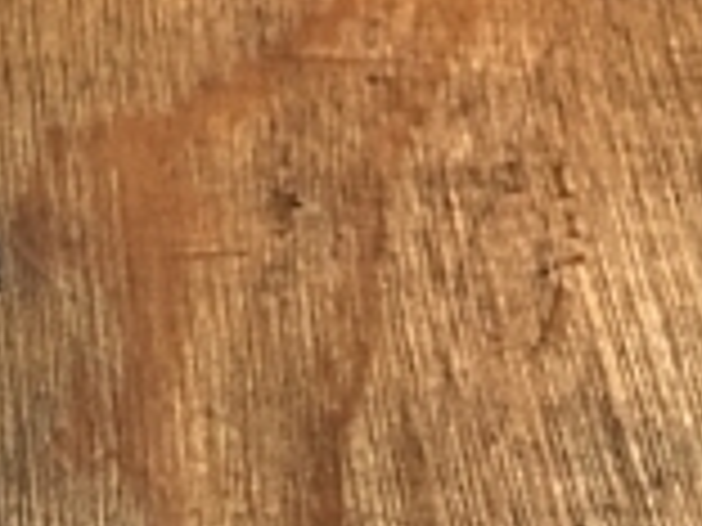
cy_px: 247
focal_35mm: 115
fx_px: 2332
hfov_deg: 15.3
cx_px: -477
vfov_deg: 12.9
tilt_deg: -71.9
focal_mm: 3.99
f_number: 1.8
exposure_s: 1/15
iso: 40
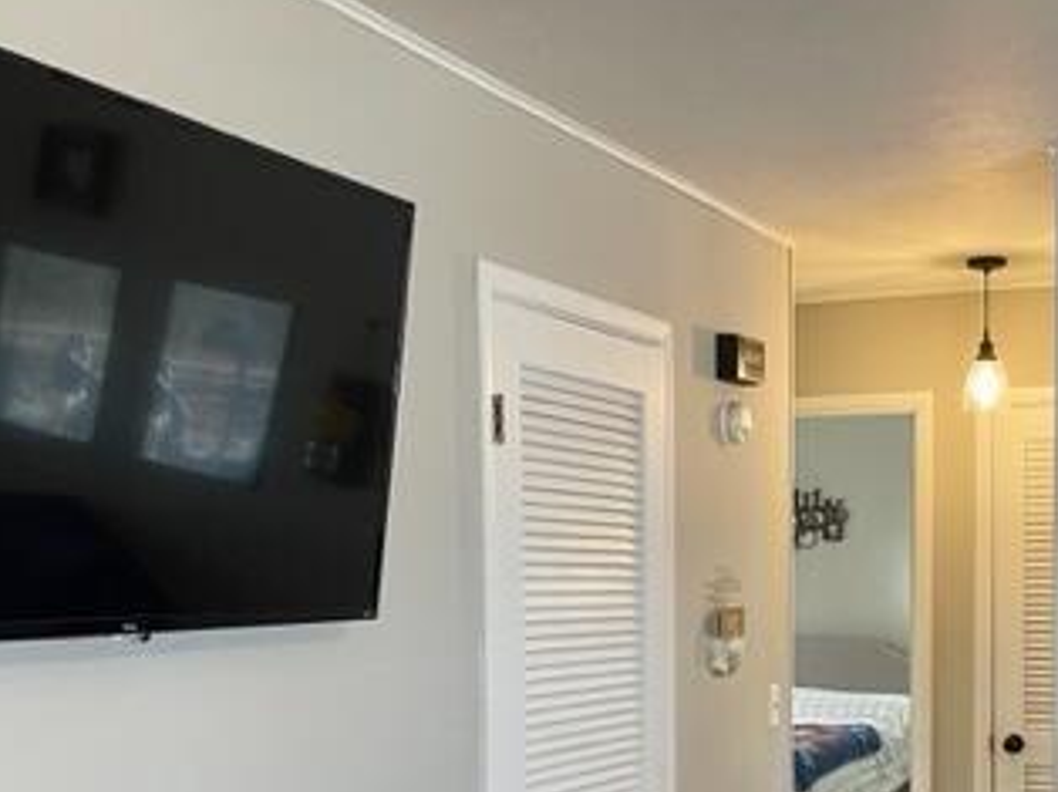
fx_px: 1619
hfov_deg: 35.4
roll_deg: +0.3
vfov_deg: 26.9
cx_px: 795
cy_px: 657
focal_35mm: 53
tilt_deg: -4.4
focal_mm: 5.1
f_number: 1.6
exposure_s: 1/60
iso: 160
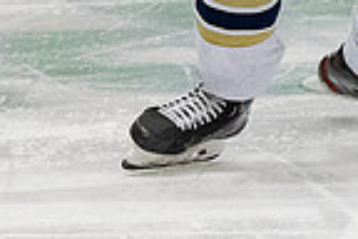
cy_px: -206
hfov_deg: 1.8
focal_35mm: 1116
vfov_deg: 1.2
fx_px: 11097
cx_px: 594
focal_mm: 102
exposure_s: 1/800
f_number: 3.5
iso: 2500
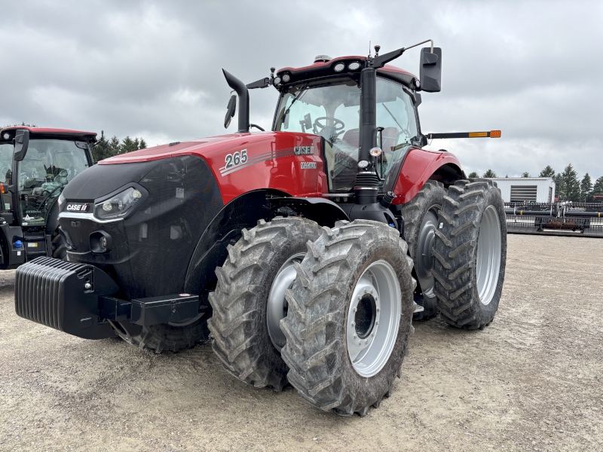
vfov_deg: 53.1
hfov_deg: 67.3
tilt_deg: -2.0
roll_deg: -0.5
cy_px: 226
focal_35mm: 26
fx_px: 453
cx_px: 302
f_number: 1.6
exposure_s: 1/811
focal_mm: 5.96
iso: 50
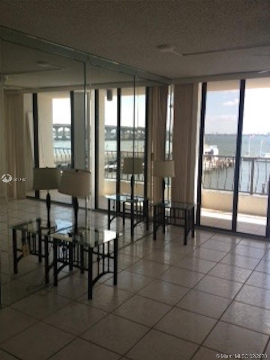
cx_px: 135
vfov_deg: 52.6
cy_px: 180
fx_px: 364
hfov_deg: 40.7
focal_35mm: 35
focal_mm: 4.28
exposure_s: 1/375
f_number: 2.4
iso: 50
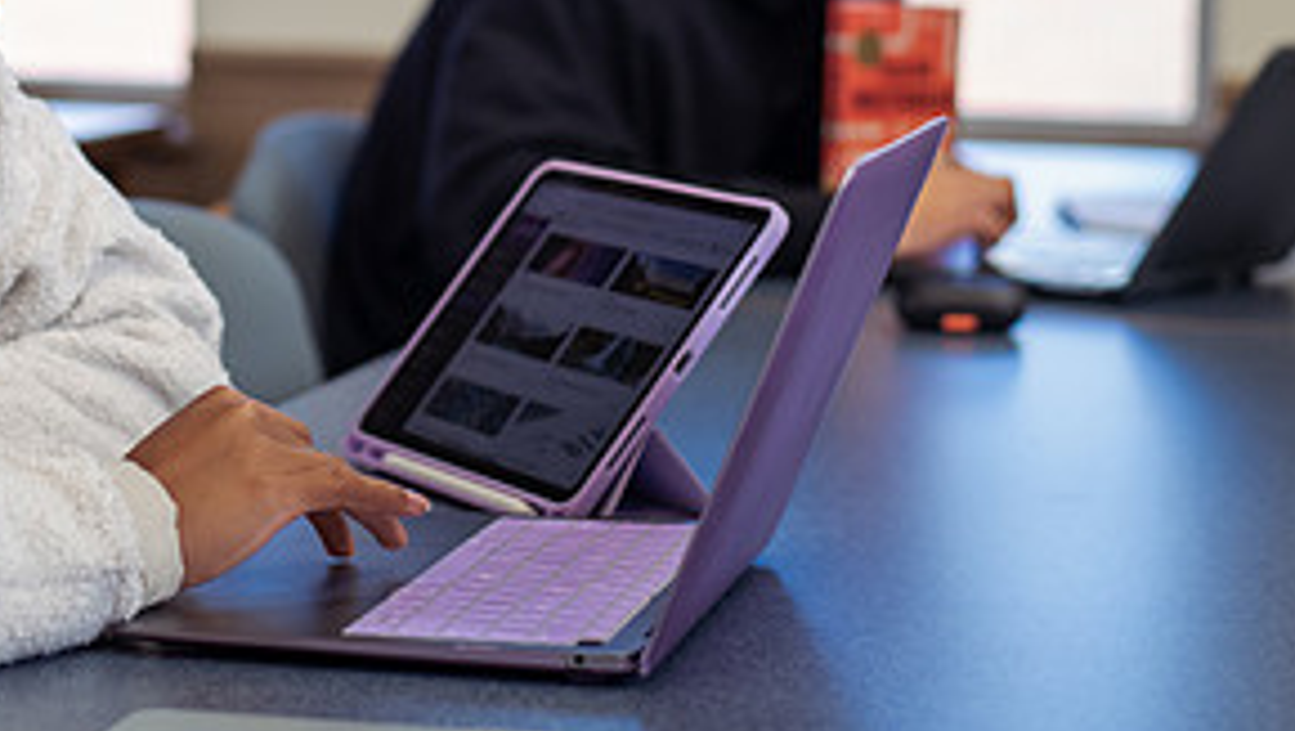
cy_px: 34
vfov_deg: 11.5
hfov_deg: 20.1
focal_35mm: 105
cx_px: 229
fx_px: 3608
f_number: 2.5
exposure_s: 1/200
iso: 640
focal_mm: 50
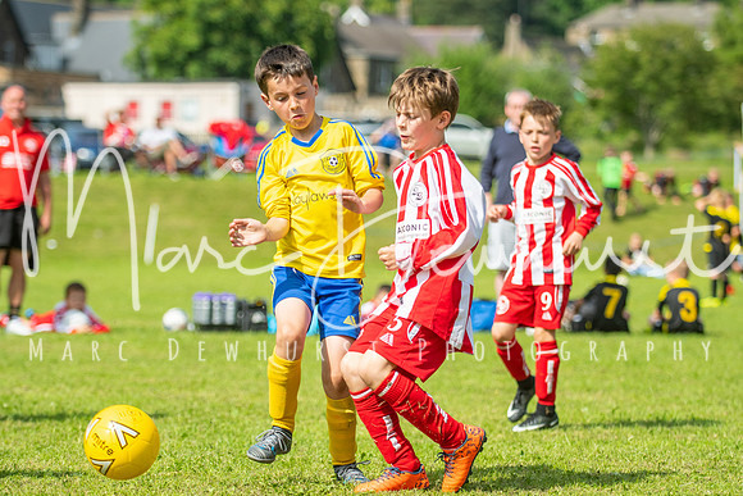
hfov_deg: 12.4
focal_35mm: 165
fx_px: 3406
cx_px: 372
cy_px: 248
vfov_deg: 8.3
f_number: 3.2
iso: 250
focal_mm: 110
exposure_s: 1/3200
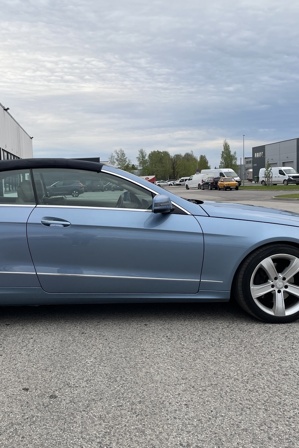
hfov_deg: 35.2
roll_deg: +2.3
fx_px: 461
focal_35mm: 37
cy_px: 225
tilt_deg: -4.3
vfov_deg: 51.9
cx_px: 74
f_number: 1.6
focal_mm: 4.2
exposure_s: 1/331
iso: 32
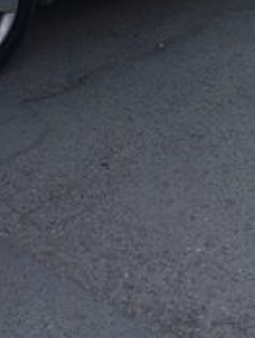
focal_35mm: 82
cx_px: 99
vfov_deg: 22.1
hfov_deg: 18.0
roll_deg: -4.4
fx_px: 802
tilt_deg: -13.8
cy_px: -58
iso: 32
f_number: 2.2
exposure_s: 1/1368
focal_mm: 4.15
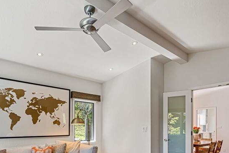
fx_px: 165
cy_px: 129
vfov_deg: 46.1
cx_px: 111
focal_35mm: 26
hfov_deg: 69.4
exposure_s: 1/10
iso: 320
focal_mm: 14
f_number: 11
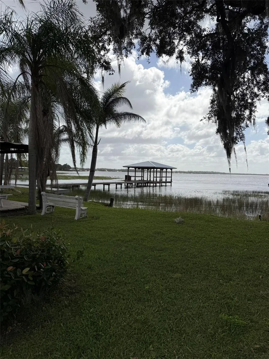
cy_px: 180
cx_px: 134
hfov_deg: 56.8
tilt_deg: -2.4
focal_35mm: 24
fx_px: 249
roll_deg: -1.5
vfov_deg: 71.6
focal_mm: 6.76
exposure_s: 1/10309
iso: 80
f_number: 1.78
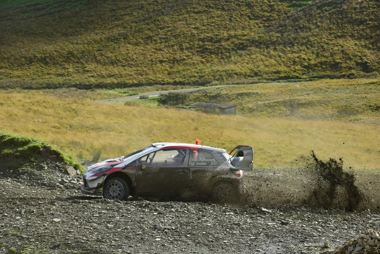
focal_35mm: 135
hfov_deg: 15.2
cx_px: 190
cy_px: 127
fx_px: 1425
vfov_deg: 10.2
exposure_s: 1/800
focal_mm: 135
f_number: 10
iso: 1000
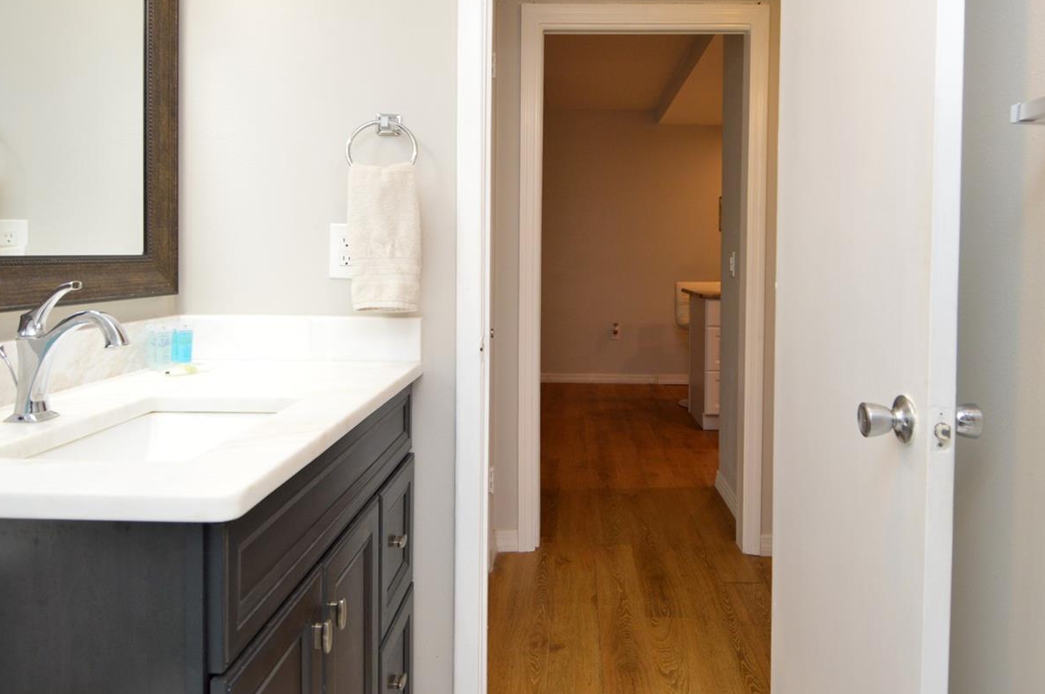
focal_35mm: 24
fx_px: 696
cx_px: 562
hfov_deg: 73.7
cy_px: 275
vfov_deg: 52.6
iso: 400
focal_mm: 12
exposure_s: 1/80
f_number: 4.5
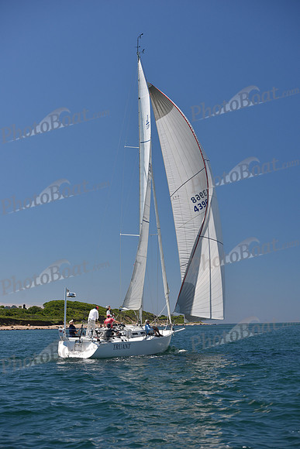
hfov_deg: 19.5
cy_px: 224
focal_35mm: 70
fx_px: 874
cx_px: 150
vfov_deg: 28.8
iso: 250
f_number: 5
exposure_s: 1/800
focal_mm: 70
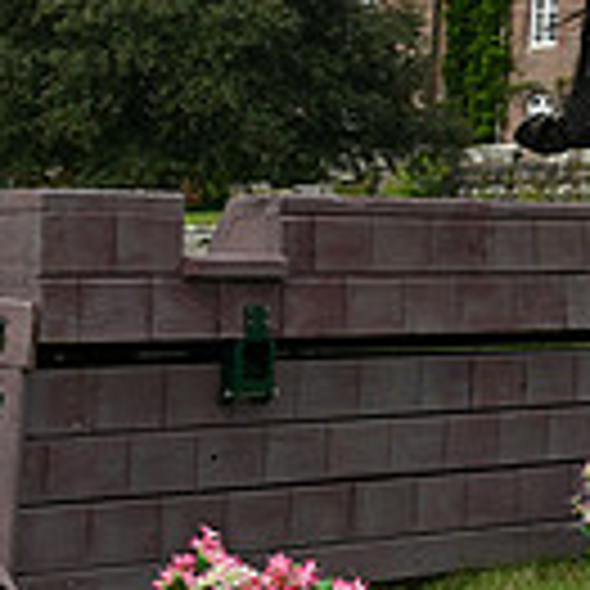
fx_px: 2892
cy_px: -7
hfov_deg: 10.7
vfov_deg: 11.5
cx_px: 1157
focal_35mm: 150
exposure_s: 1/1250
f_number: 5.6
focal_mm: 40
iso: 450
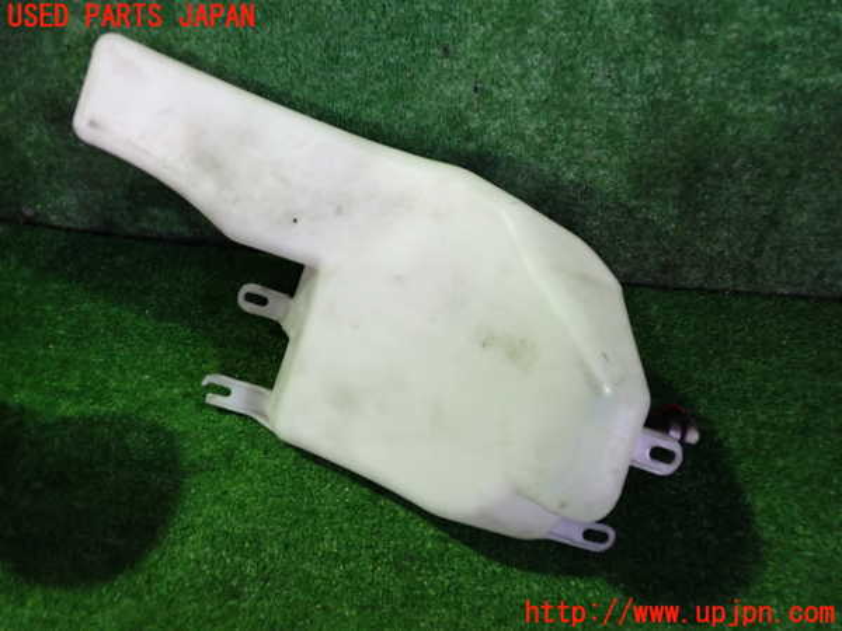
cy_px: 316
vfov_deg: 46.8
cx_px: 421
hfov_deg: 60.0
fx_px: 730
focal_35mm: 30
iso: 500
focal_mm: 5.4
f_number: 2.3
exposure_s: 1/30
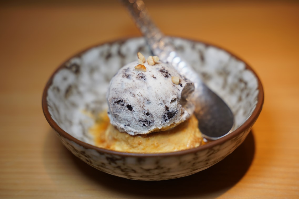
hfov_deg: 25.7
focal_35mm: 79
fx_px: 656
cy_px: 97
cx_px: 154
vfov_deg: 17.3
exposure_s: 1/100
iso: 100
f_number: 4.5
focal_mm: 75
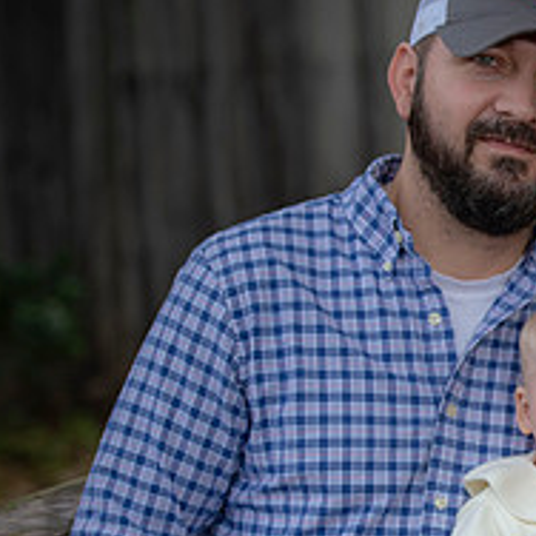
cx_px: 767
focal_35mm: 249
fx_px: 4362
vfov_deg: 7.0
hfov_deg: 6.9
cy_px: 470
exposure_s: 1/200
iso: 160
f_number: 3.5
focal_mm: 95
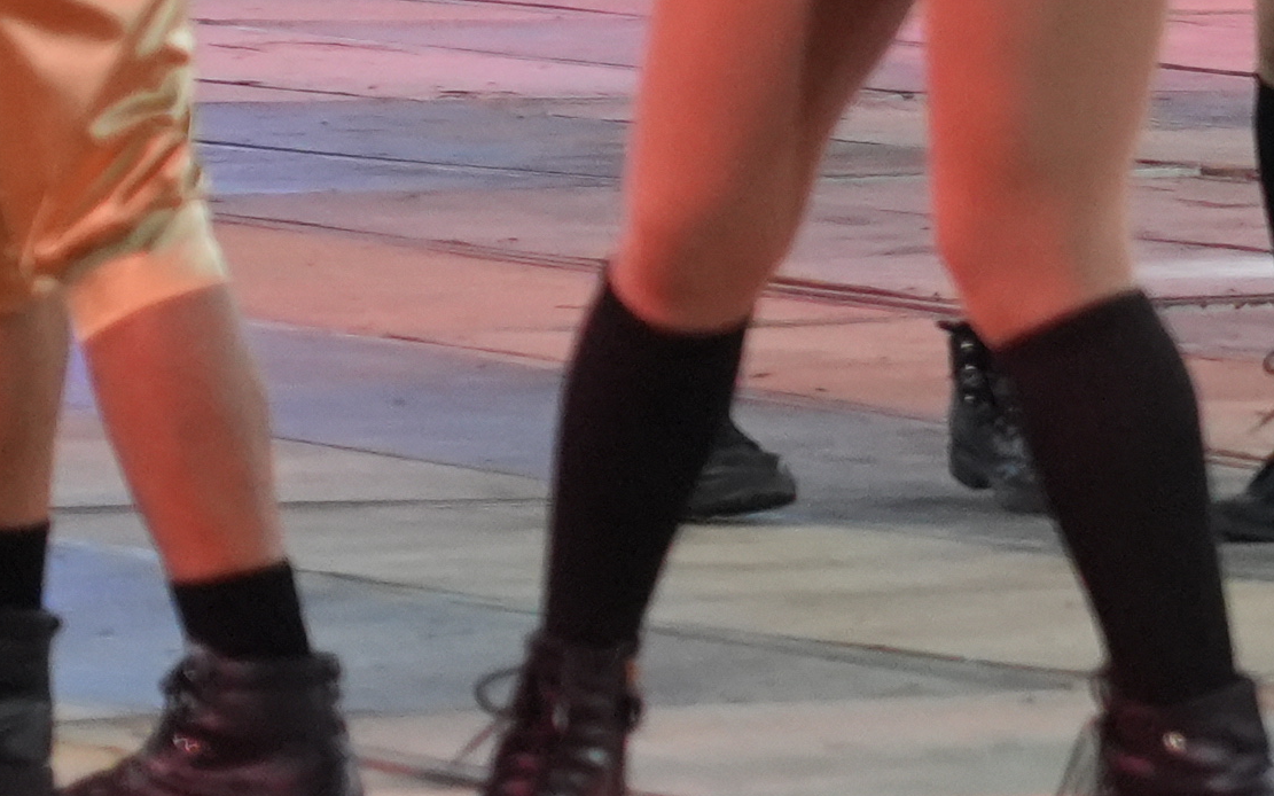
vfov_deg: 2.6
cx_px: 3262
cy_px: -640
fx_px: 17635
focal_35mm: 508
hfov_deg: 4.0
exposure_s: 1/250
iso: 4000
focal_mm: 79
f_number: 4
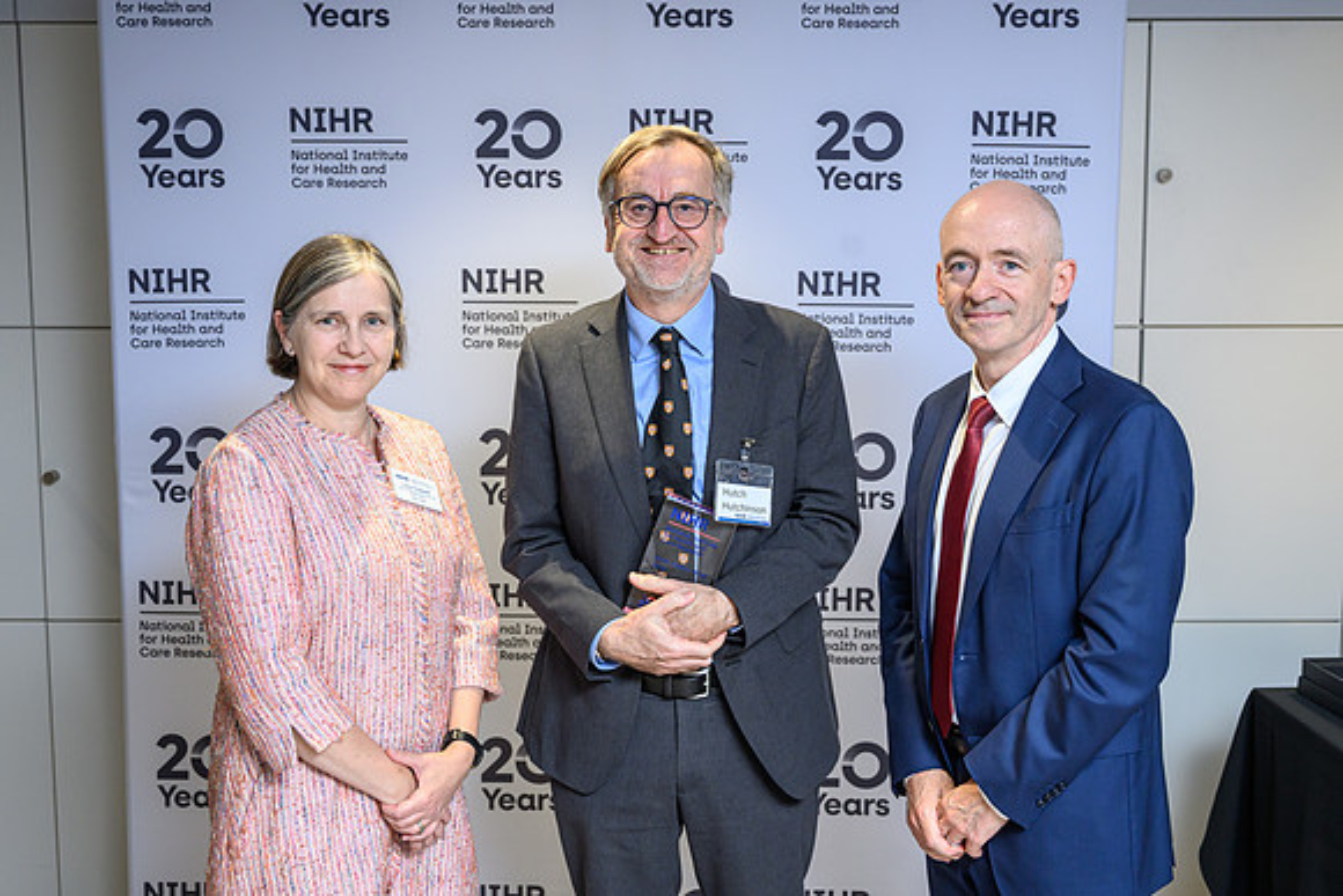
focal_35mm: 43
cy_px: 417
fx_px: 1615
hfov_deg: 45.1
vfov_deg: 31.0
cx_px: 718
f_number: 4.5
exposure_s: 1/200
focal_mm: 40
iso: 1250
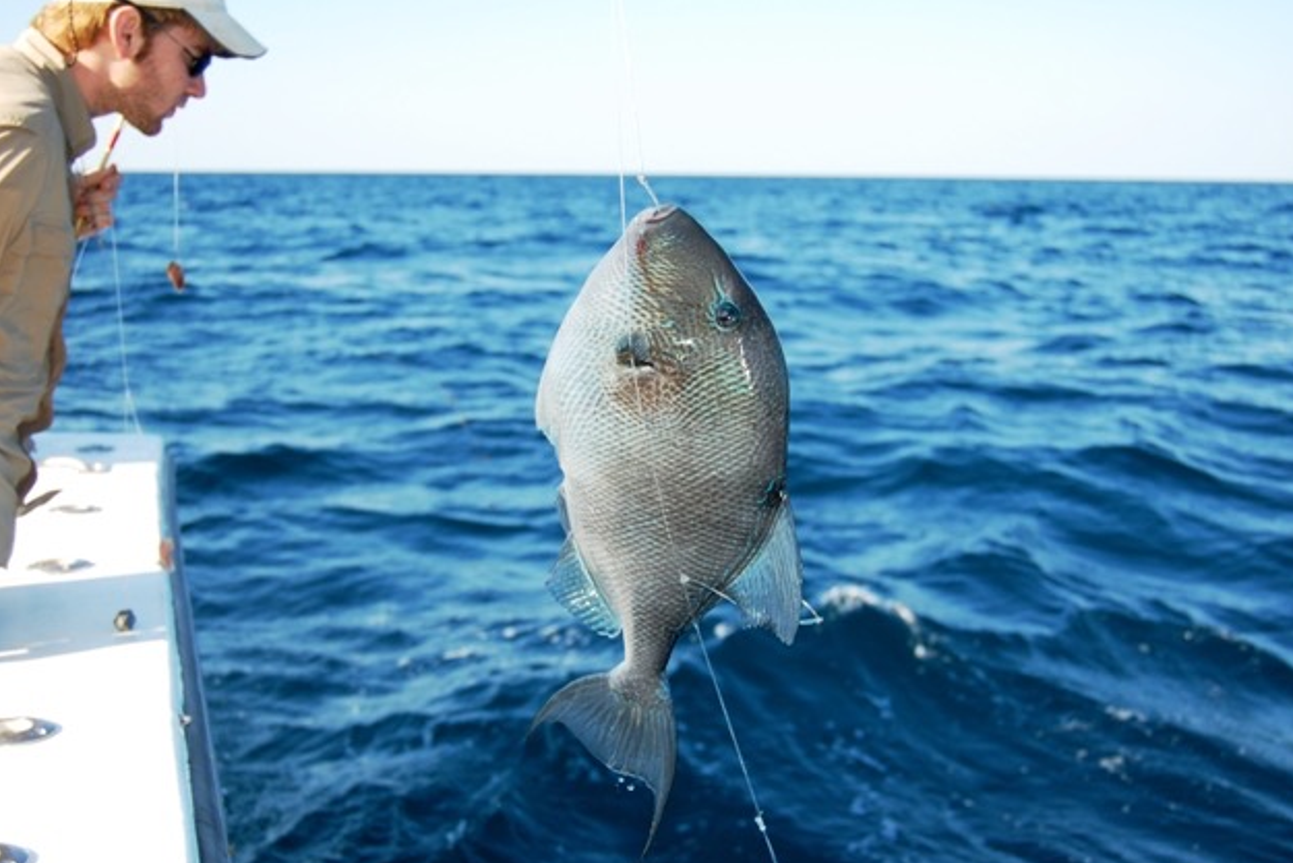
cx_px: 658
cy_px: 437
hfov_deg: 45.4
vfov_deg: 31.2
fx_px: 1545
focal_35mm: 43
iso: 200
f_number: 4.5
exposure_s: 1/500
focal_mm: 28
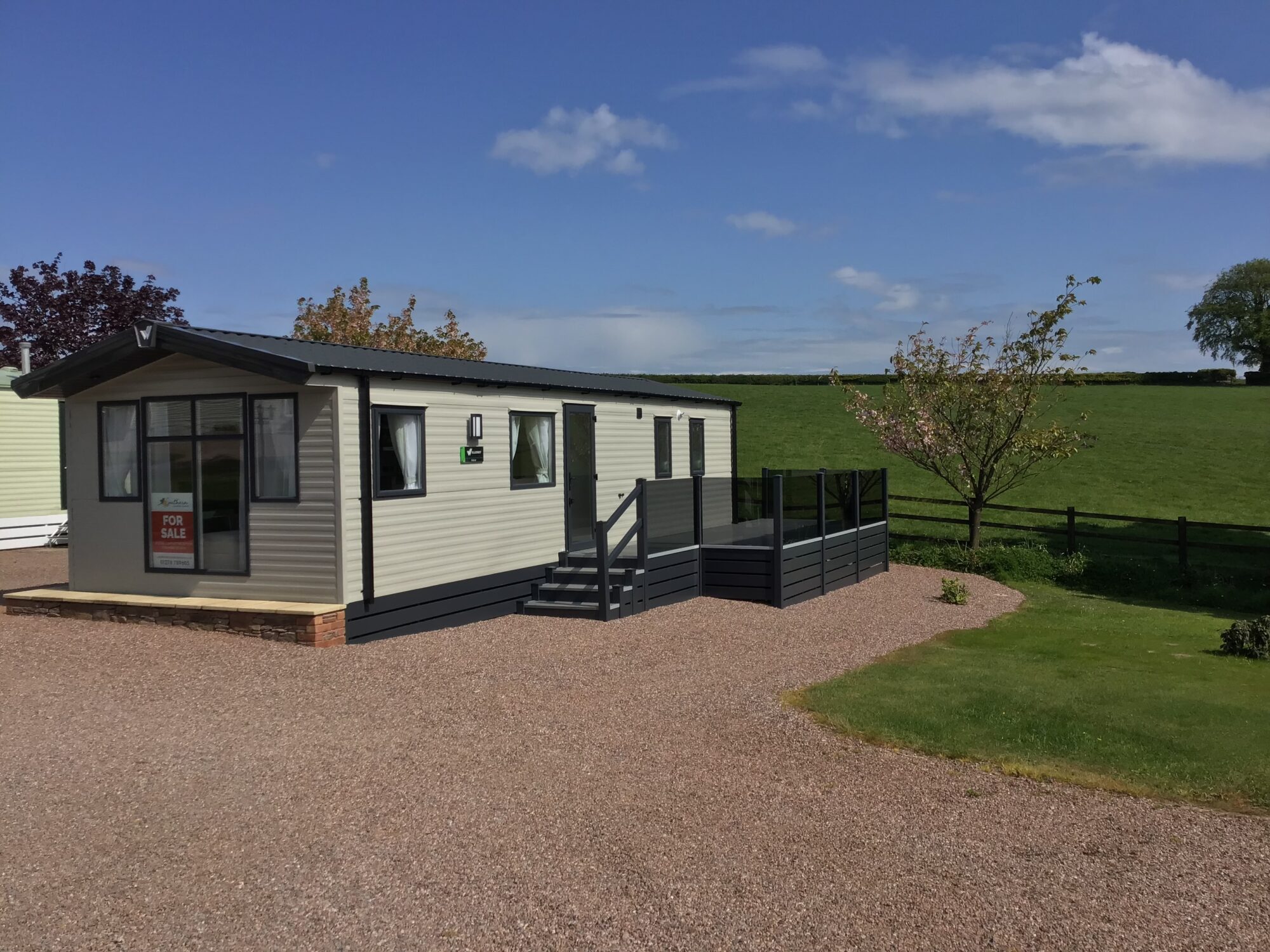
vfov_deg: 45.4
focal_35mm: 31
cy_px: 476
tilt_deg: -1.3
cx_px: 635
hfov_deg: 58.4
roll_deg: +1.0
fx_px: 1137
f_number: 2.4
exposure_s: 1/1942
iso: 25
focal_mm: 3.3
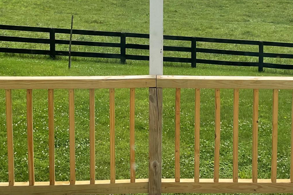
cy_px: 41
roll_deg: -1.1
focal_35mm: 61
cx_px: 178
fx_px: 496
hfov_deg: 32.8
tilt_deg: -10.9
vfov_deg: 22.0
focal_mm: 3
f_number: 1.8
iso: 16
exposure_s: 1/1015
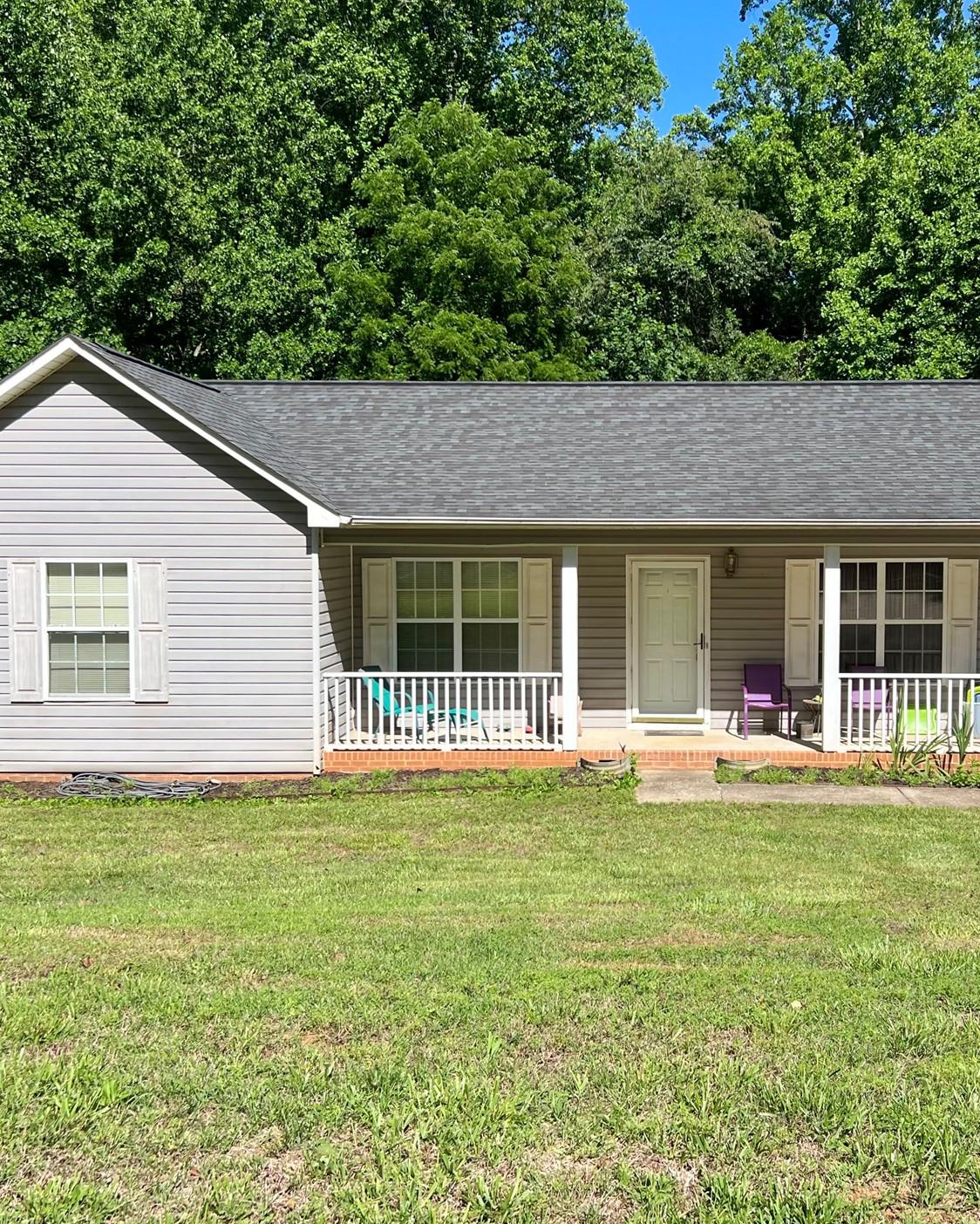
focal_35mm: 37
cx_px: 621
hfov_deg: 39.8
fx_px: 1341
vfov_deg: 49.1
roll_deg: -0.6
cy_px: 613
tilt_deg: -3.8
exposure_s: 1/4115
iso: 50
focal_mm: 5.7
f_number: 1.5
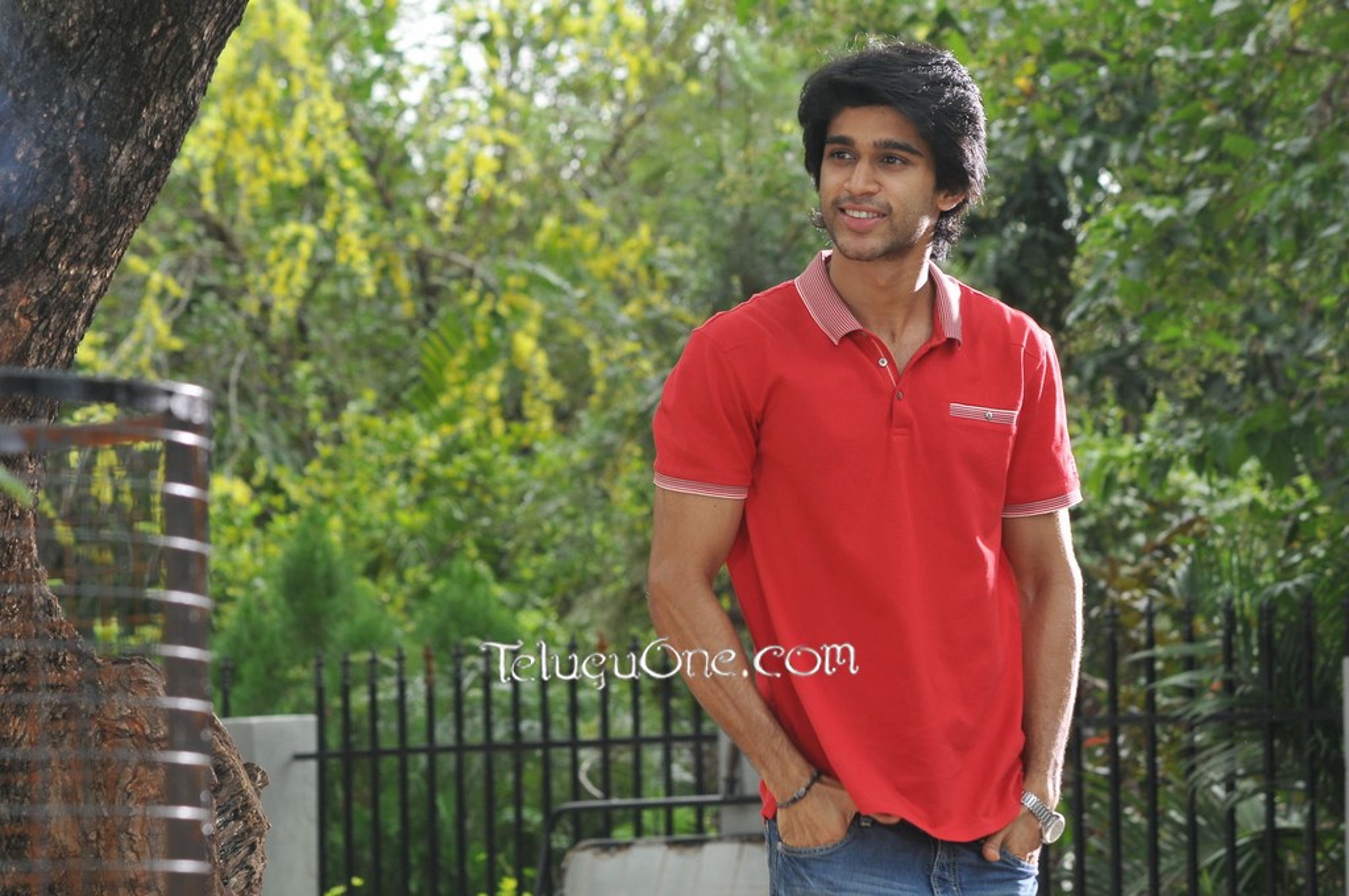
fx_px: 7578
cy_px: 448
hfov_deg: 10.2
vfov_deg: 6.8
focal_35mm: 202
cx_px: 674
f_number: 9
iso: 320
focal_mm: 135
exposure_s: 1/100
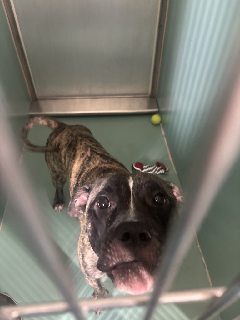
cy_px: 160
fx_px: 240
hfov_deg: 53.1
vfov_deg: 67.3
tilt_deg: -47.2
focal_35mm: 26
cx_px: 120
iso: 500
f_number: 1.6
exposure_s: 1/30
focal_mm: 5.96
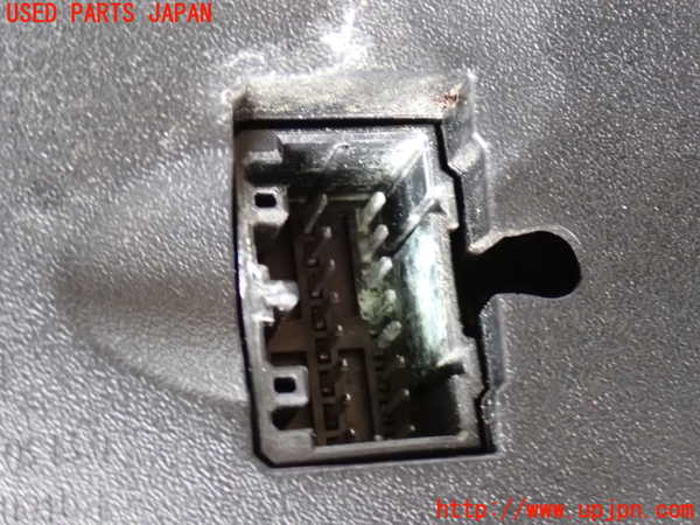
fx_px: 1557
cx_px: 350
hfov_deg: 25.3
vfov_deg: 19.1
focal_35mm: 77
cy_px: 262
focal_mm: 13.65
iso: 1600
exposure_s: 1/20
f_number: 4.1
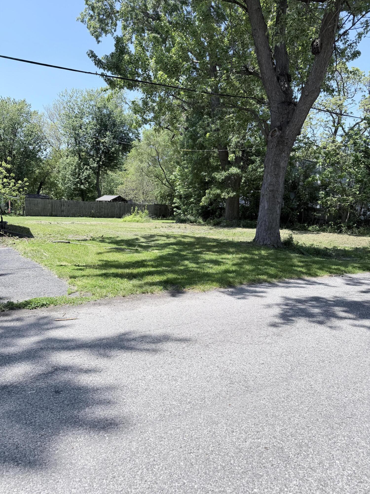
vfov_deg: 71.6
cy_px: 247
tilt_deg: -7.1
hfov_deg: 56.8
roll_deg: -1.7
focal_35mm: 24
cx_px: 185
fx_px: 342
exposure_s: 1/2611
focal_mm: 6.76
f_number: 1.78
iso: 80
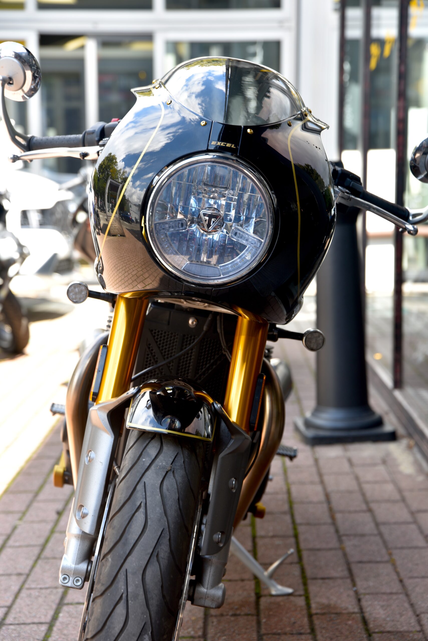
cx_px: 214
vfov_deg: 28.8
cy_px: 320
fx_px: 1247
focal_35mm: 70
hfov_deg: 19.5
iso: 100
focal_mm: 70
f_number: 4.5
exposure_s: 1/80
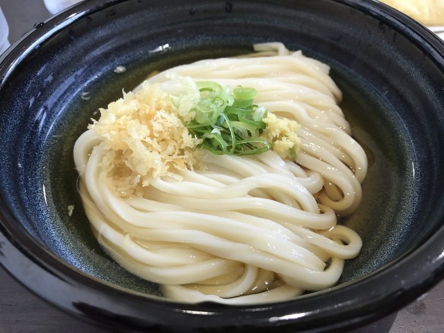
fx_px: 359
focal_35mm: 28
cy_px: 166
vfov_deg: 49.7
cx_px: 222
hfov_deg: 63.5
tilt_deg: -50.1
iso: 32
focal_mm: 3.99
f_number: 1.8
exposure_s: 1/61
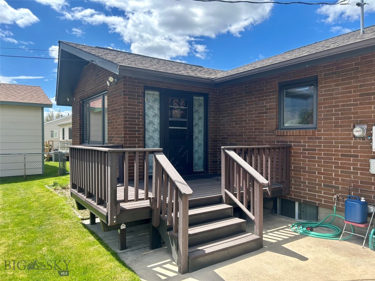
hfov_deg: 67.3
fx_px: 282
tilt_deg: -1.6
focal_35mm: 26
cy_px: 140
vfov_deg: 53.1
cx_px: 188
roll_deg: +0.3
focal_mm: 5.7
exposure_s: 1/2083
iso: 50
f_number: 1.5
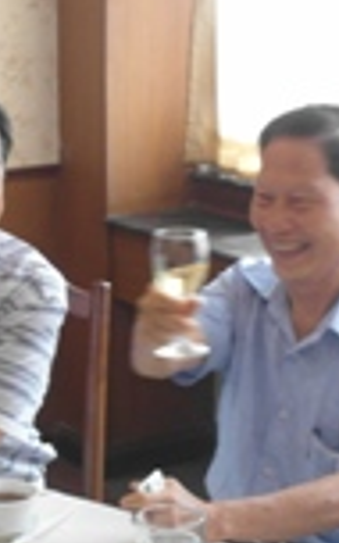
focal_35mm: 117
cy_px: 272
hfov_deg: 11.2
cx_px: 79
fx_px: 1730
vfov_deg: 17.8
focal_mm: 9.1
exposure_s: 1/20
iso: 240
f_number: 4.4
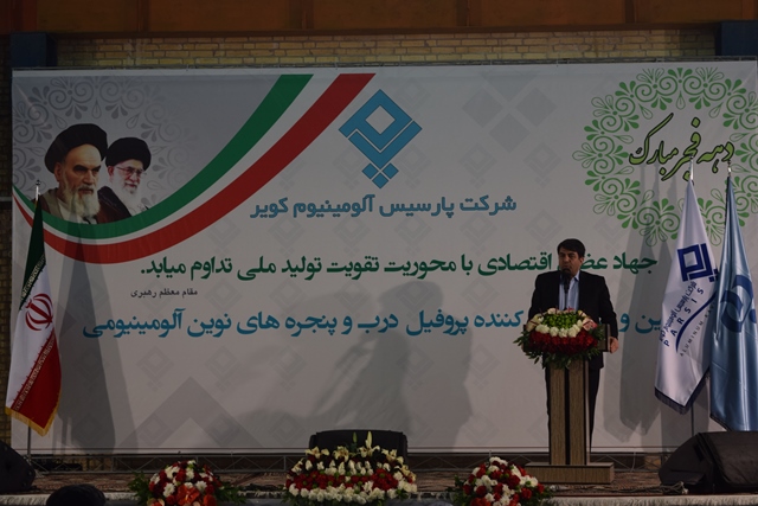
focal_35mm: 82
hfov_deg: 24.6
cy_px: 253
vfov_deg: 16.6
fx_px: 1737
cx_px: 379
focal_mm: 55
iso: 400
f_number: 5.6
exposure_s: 1/100
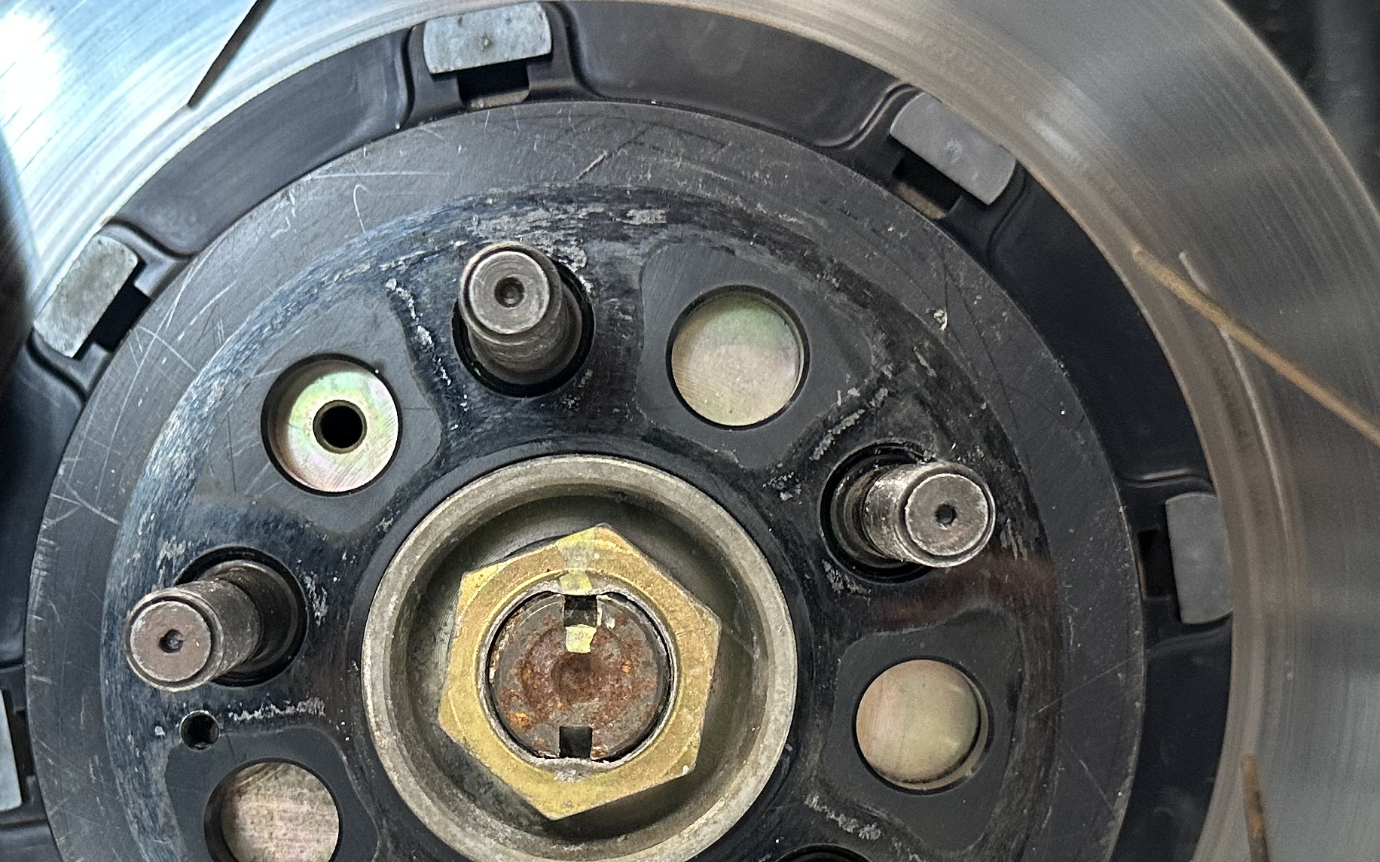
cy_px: 678
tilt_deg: -6.8
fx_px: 2106
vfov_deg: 22.9
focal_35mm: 56
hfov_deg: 36.2
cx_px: 560
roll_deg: -1.2
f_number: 1.78
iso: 250
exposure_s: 1/50
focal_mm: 6.86
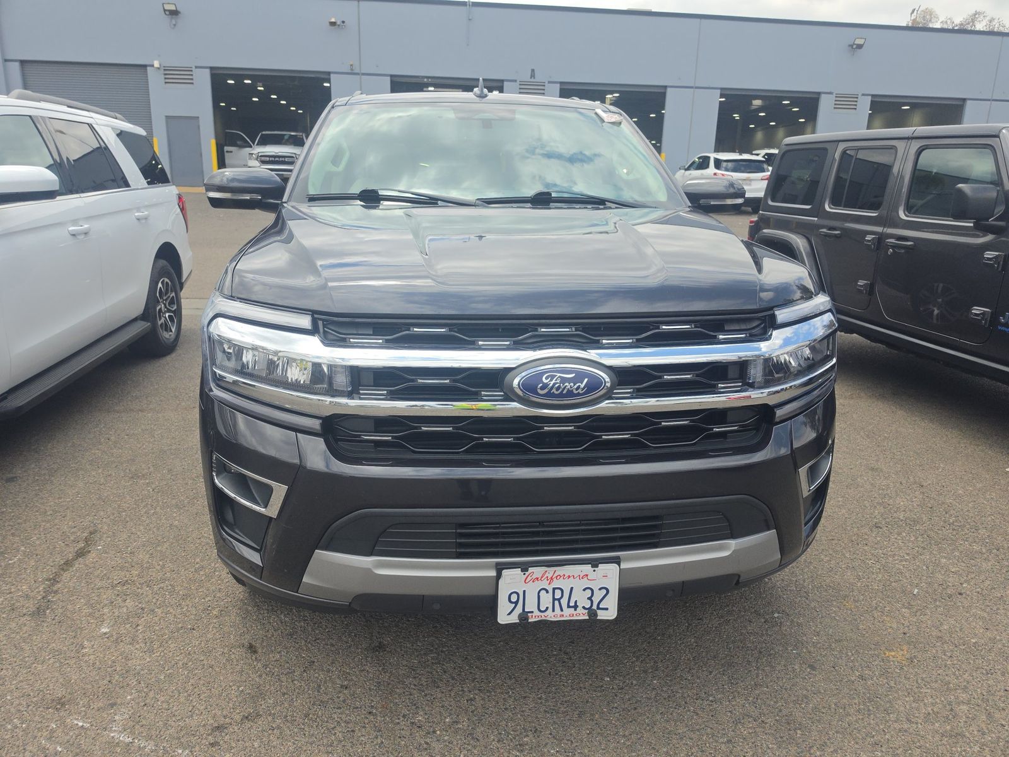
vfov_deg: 58.9
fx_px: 670
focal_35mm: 23
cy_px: 378
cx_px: 504
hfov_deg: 73.9
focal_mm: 6.5
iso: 64
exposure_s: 1/4235
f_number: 1.4
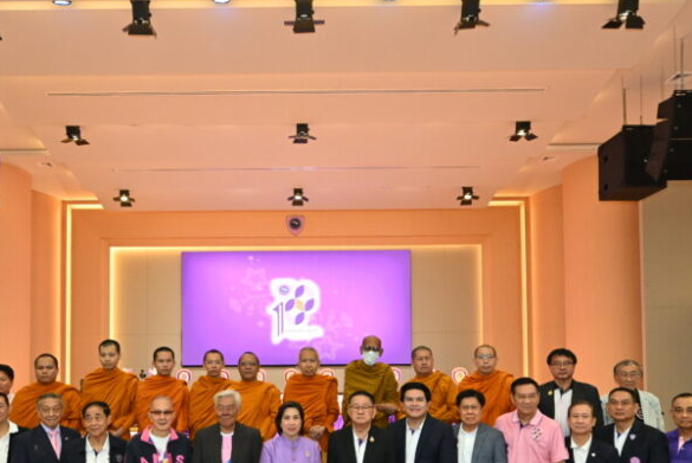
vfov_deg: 40.6
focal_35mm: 31
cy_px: 371
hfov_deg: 59.8
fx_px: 596
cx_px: 282
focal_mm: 15.5
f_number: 5.6
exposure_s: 1/125
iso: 2000
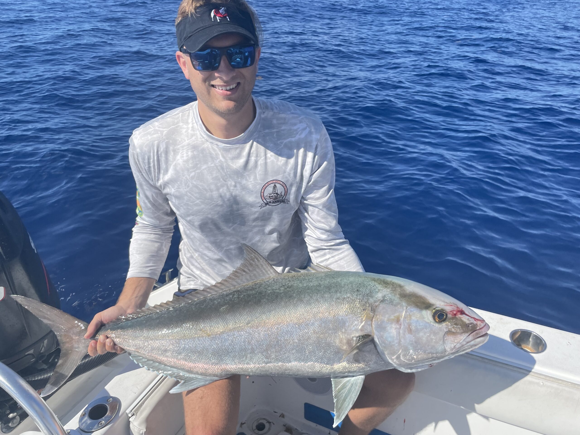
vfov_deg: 53.1
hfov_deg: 67.3
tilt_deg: -28.8
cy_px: 218
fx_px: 436
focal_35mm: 26
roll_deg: -0.5
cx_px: 290
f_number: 1.6
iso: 32
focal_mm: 4.2
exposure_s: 1/3300
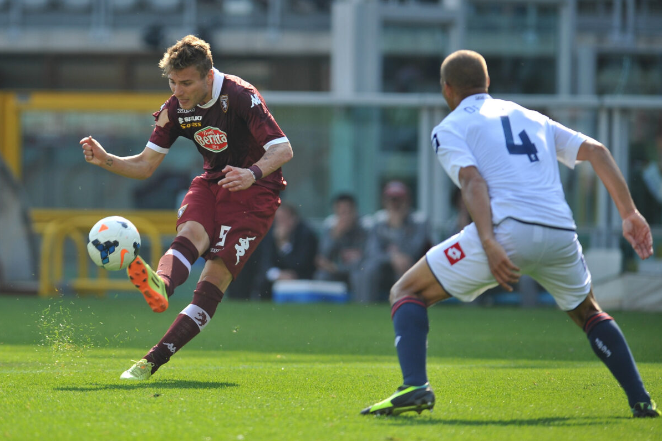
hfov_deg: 4.9
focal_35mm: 422
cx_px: 331
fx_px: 7760
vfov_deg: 3.3
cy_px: 221
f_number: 4
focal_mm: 420
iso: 400
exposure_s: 1/1250
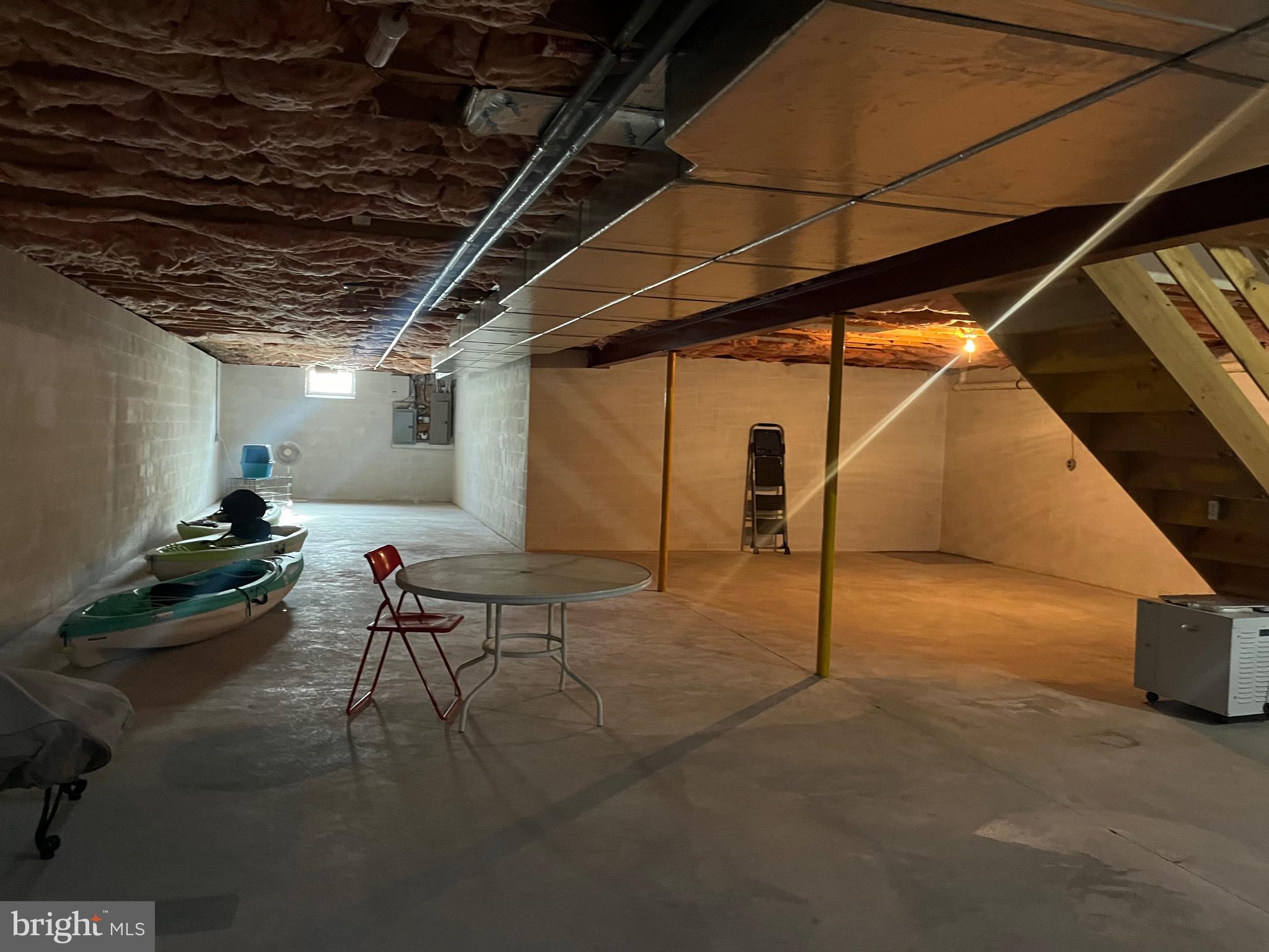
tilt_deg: -3.7
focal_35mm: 26
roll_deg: -1.6
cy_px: 476
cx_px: 634
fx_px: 953
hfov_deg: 67.3
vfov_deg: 53.1
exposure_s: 1/30
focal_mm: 5.1
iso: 640
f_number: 1.6
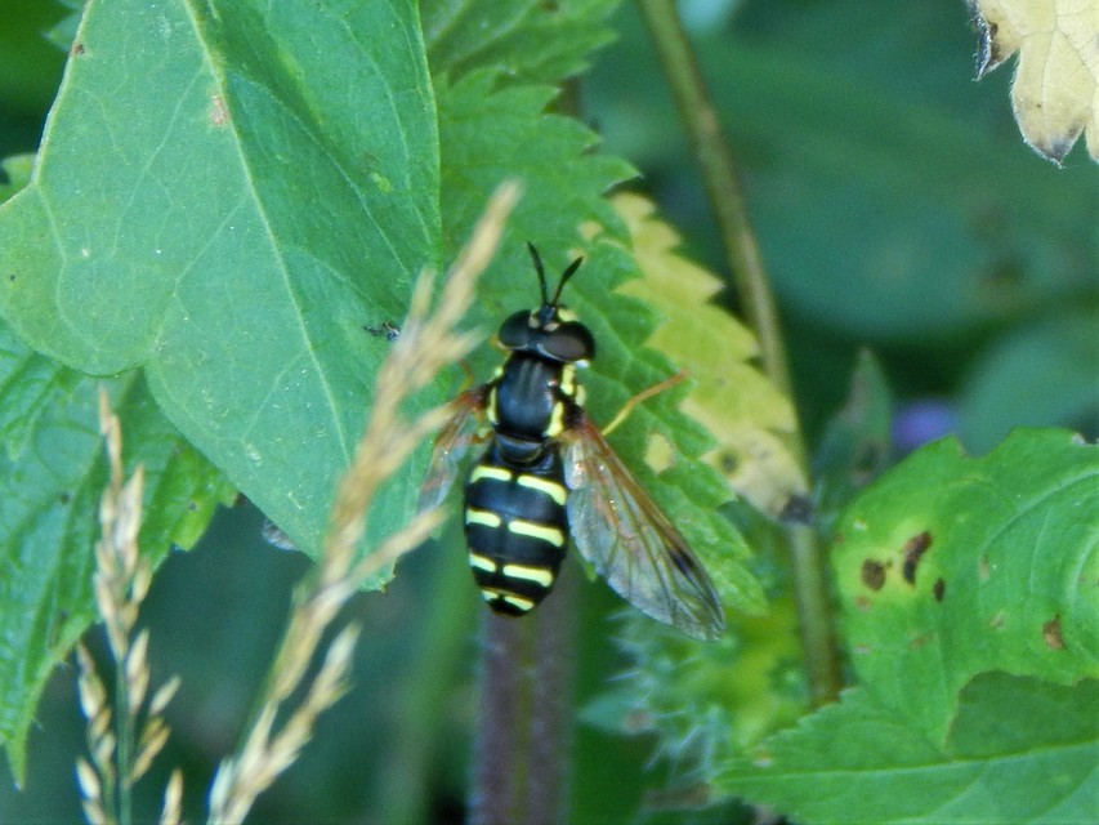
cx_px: 550
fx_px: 10002
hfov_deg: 6.3
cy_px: 412
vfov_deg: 4.7
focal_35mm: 315
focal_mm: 56.5
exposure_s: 1/60
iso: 220
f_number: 5.7
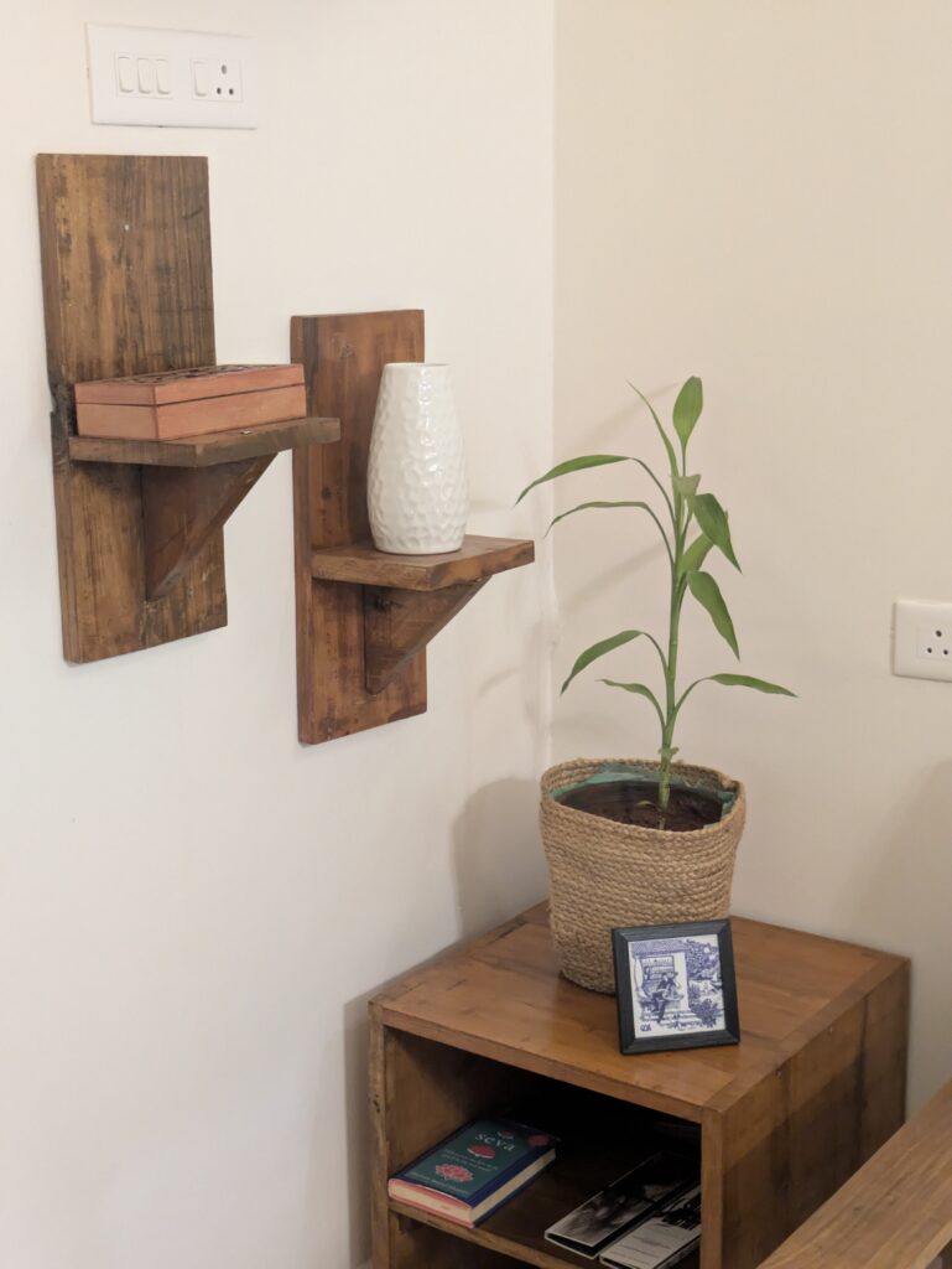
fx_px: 1869
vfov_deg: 37.5
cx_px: 476
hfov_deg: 28.6
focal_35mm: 51
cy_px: 634
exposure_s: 1/50
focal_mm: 5.43
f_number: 1.89
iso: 939
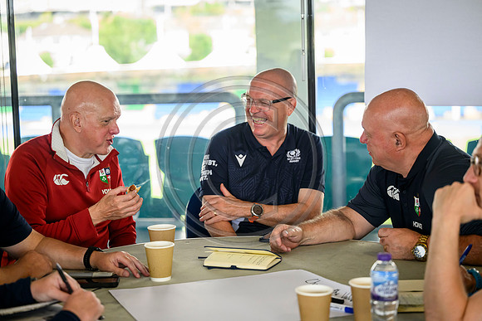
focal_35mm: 77
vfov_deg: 17.7
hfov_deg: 26.3
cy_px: 160
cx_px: 241
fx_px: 1031
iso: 2500
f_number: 3.2
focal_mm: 77
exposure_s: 1/640
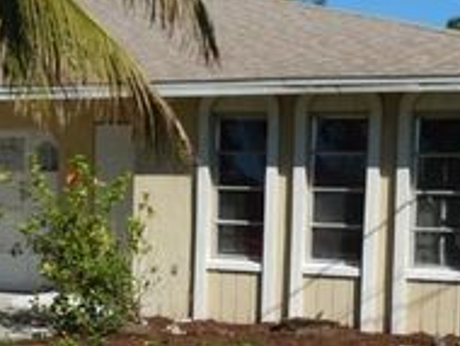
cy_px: 299
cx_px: 172
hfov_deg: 23.2
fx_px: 1118
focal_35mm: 84
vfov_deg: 17.4
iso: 125
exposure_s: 1/500
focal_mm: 5.7
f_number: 7.6
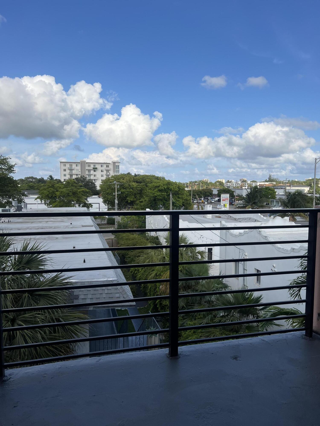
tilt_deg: -4.3
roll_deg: -0.7
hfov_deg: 53.1
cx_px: 160
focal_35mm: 26
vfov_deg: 67.3
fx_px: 320
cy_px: 213
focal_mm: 5.7
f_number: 1.5
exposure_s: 1/4444
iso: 50
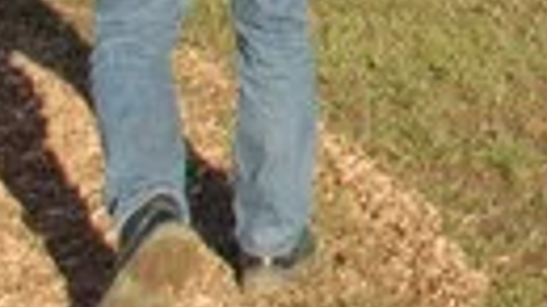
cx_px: 1241
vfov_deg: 4.7
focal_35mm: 250
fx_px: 3625
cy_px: -463
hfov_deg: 8.1
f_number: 4
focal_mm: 24
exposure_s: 1/1000
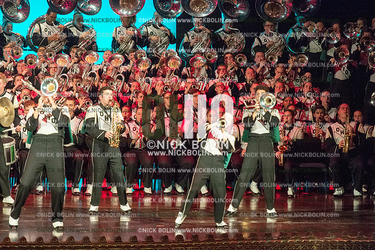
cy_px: 125
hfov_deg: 9.4
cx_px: 188
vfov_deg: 6.2
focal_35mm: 220
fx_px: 2290
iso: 8000
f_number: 5.6
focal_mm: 220
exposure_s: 1/320
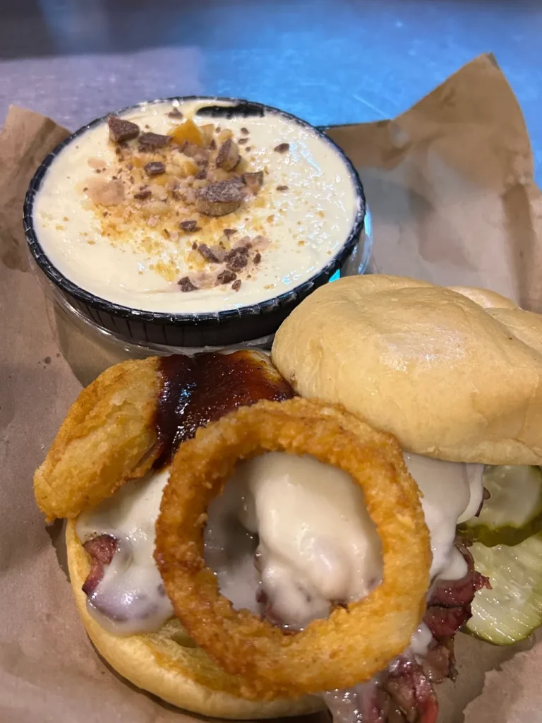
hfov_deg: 53.1
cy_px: 362
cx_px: 271
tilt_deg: -53.0
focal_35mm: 26
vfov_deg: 67.3
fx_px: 543
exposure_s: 1/60
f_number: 1.5
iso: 500
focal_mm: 5.7
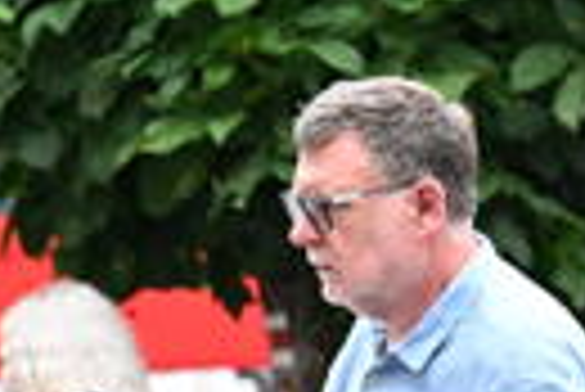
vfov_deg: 2.2
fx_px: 10330
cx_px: 608
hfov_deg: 3.2
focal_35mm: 635
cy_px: 766
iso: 2500
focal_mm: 120
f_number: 4.5
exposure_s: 1/400
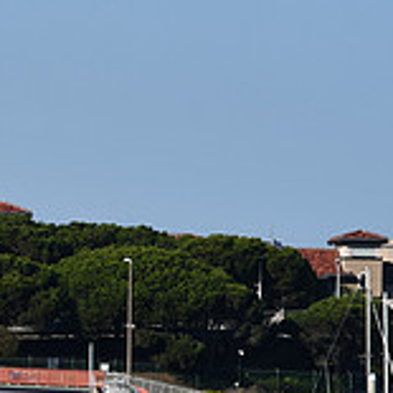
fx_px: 7488
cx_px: -246
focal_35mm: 583
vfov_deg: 3.0
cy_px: 389
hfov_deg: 3.0
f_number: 8
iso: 100
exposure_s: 1/500
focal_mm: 122
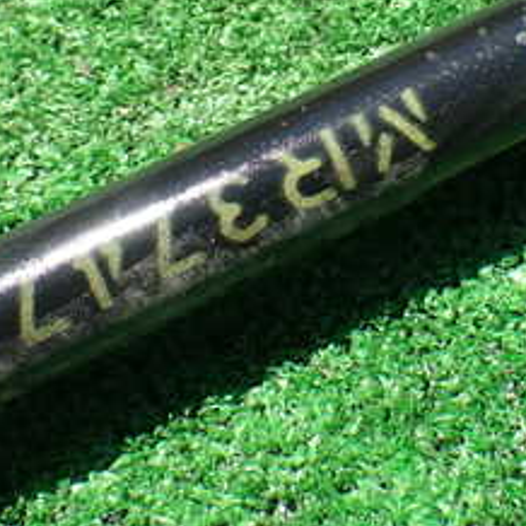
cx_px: 388
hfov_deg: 23.5
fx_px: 1255
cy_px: 48
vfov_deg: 23.0
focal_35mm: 73
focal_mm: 5.4
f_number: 3.2
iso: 100
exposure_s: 1/640
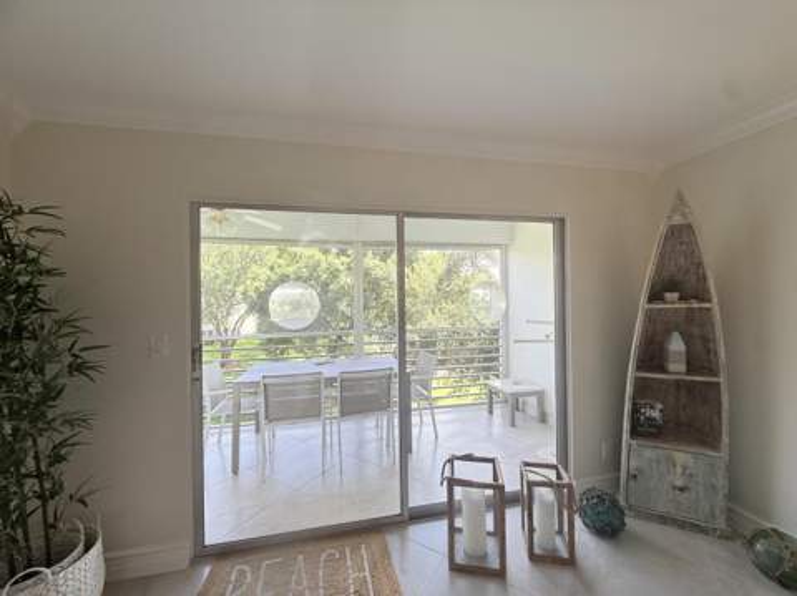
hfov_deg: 102.1
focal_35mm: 14
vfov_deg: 85.6
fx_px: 322
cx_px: 398
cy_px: 298
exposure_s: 1/120
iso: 50
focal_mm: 2.22
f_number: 2.2
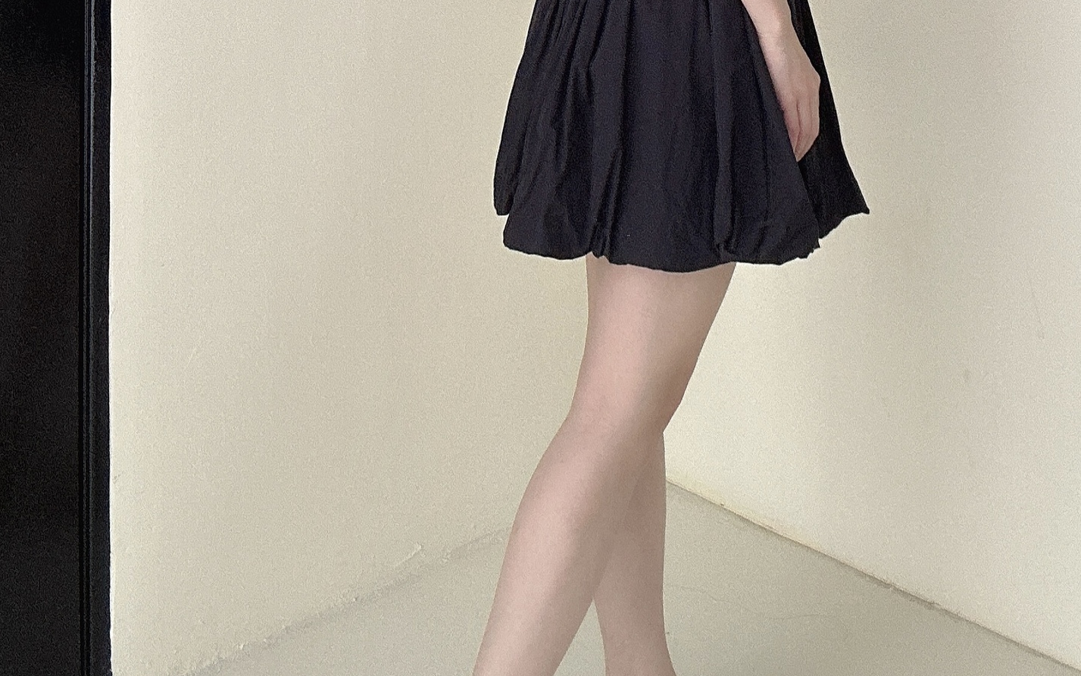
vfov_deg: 29.9
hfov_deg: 48.0
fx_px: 1208
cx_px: 627
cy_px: 60
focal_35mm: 41
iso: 80
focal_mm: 2.69
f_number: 1.9
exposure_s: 1/60
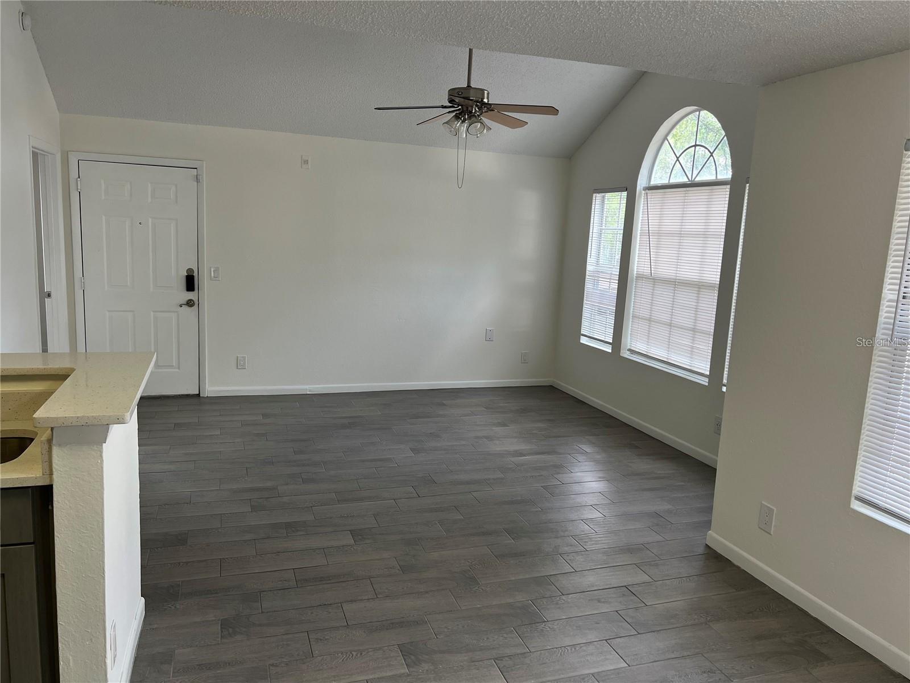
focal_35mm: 26
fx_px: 683
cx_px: 455
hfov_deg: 67.3
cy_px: 342
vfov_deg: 53.1
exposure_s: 1/120
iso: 100
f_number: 1.5
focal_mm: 5.7
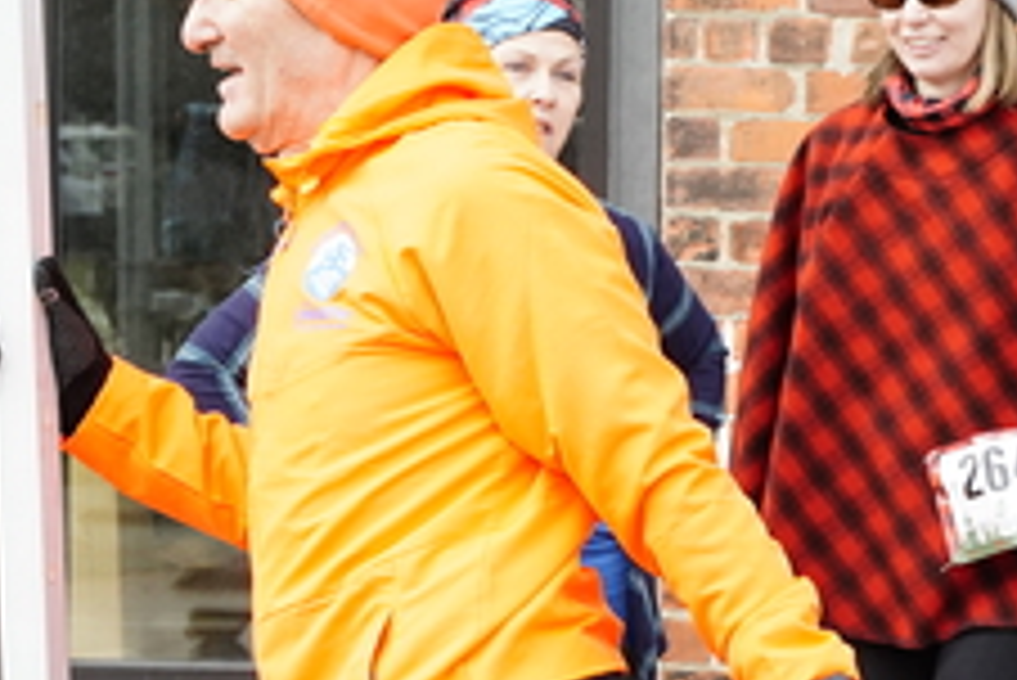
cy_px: 552
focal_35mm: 236
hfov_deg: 8.7
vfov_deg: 5.8
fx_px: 6671
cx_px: 873
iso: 2000
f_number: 9
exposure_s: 1/500
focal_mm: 65
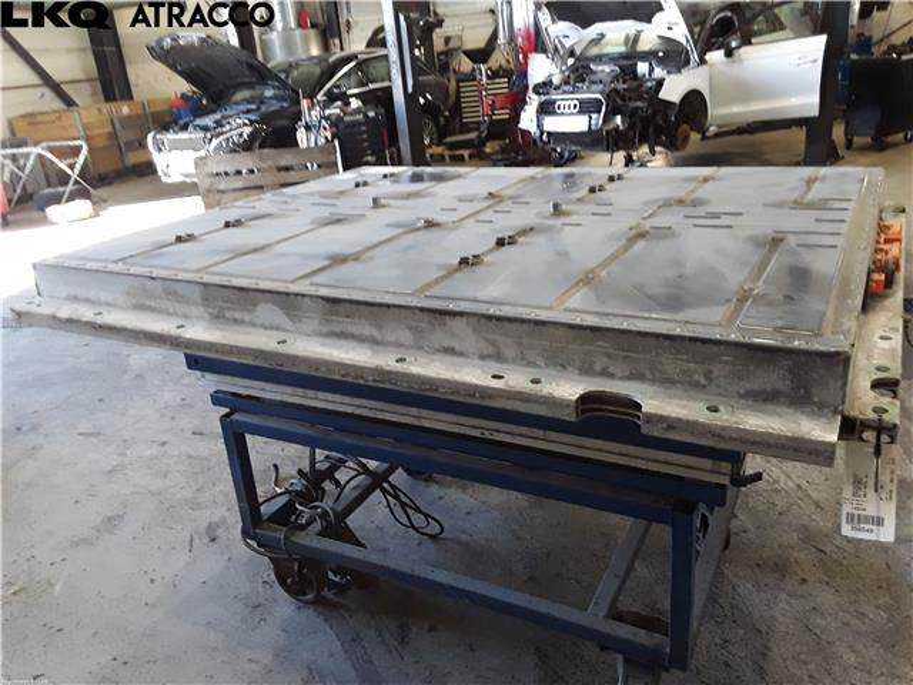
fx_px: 739
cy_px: 342
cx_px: 456
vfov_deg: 49.7
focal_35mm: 28
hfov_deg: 63.4
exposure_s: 1/50
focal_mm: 2.91
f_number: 1.9
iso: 100
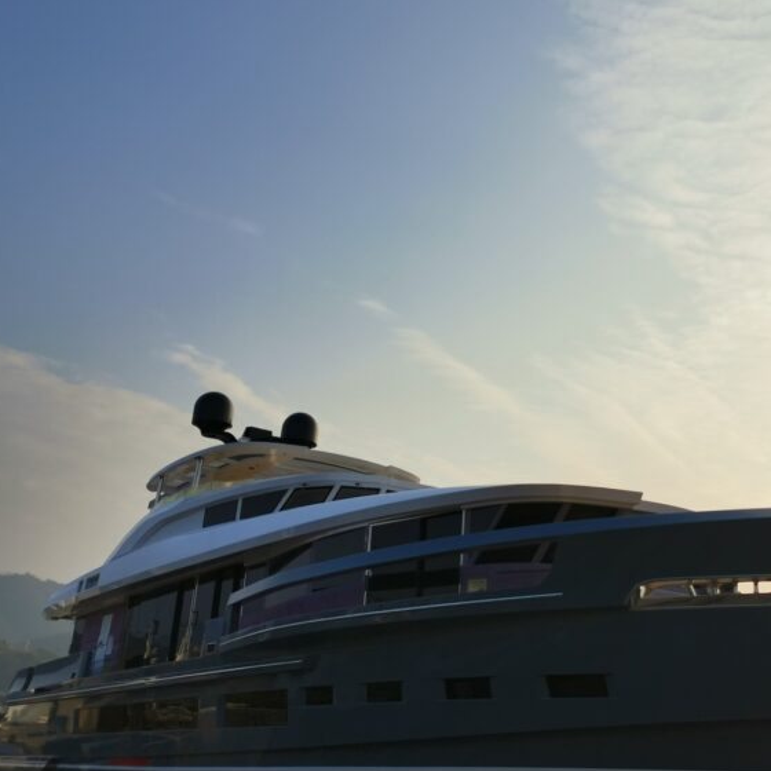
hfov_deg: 41.3
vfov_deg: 41.9
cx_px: 519
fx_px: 1008
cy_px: 391
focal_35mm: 40
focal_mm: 4.75
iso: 50
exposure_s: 1/2915
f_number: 1.8
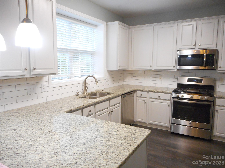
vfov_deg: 54.9
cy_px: 84
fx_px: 162
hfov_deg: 69.4
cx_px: 112
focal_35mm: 25
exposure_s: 1/30
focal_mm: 4.5
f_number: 3.7
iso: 400
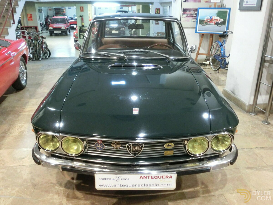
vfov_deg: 46.8
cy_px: 102
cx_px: 136
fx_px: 237
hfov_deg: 60.0
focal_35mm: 30
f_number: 3.5
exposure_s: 1/10
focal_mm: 5.36
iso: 800
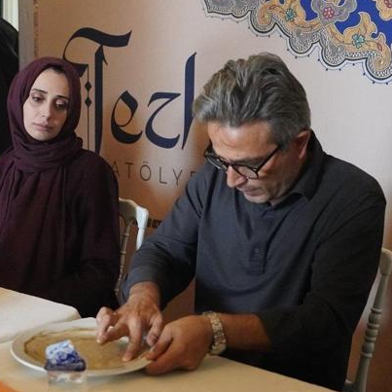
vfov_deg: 28.6
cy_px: 212
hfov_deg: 28.5
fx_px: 769
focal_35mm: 60
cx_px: 159
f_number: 2.8
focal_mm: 25
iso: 10000
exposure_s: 1/320
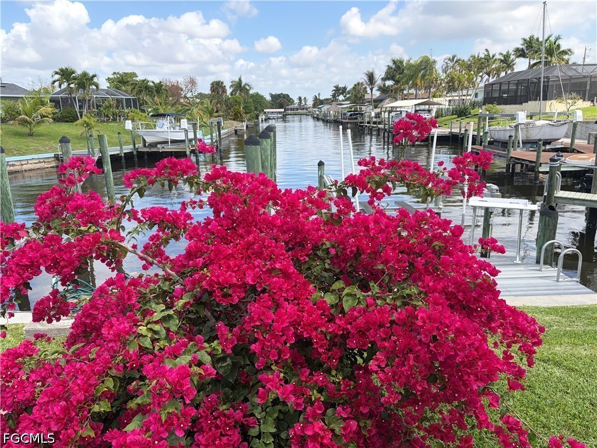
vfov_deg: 53.1
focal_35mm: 26
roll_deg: +2.0
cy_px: 224
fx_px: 448
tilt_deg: -13.3
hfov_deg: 67.3
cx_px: 298
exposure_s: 1/1451
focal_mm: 5.96
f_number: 1.6
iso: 50
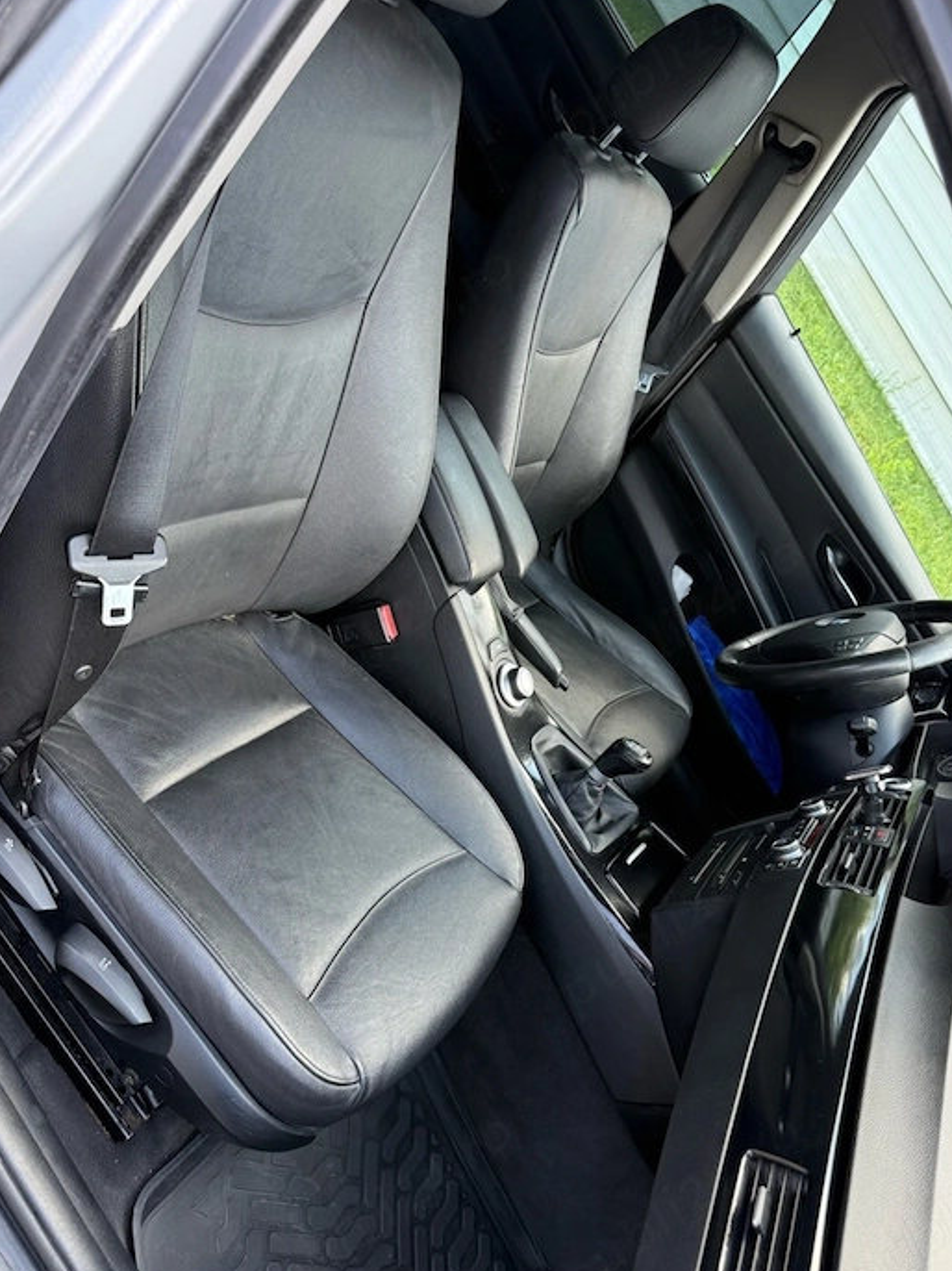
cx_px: 467
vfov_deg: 63.4
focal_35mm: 28
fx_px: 1027
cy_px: 674
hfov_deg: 49.7
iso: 160
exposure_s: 1/237
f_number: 1.78
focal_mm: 6.76
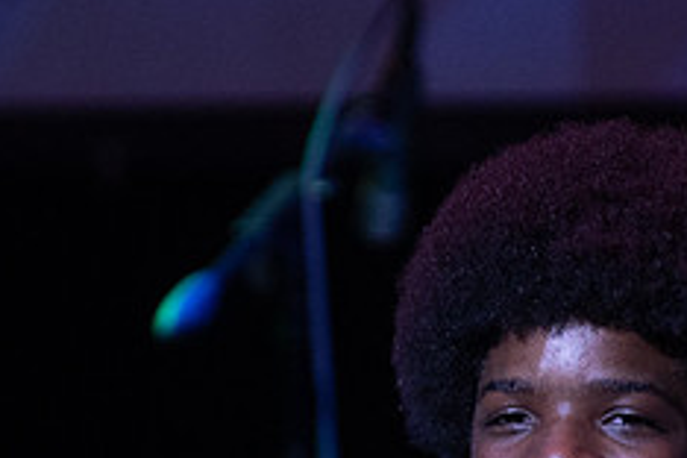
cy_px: 518
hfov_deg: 3.1
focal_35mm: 668
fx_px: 12747
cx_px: 467
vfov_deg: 2.1
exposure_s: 1/200
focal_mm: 180
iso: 1600
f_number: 2.8
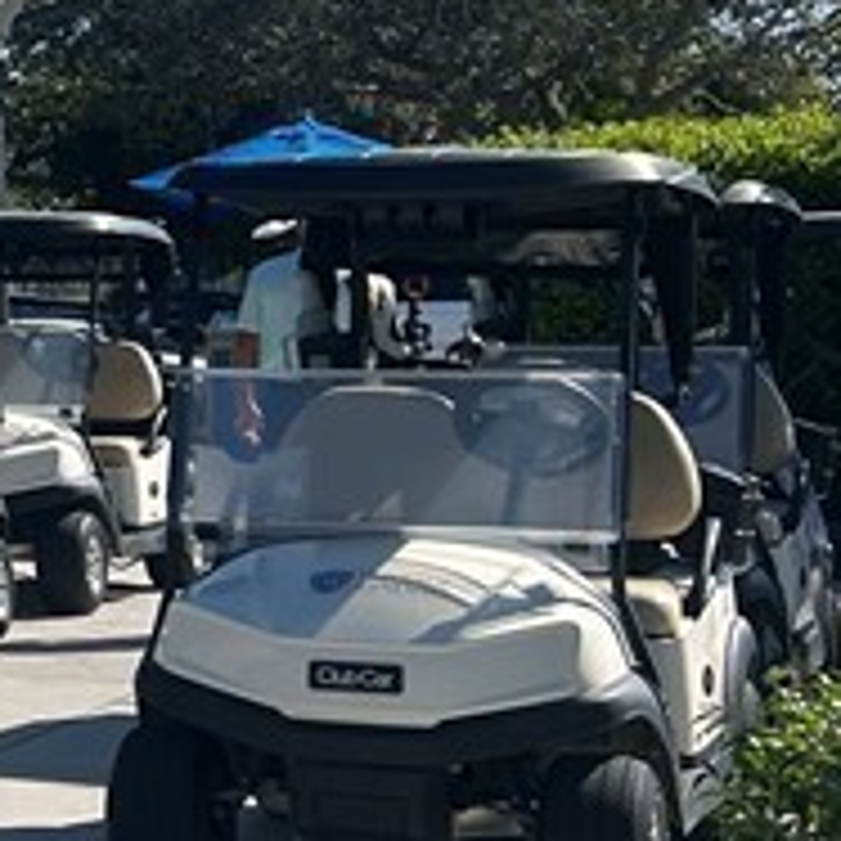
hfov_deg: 11.7
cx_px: -1066
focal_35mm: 126
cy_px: 166
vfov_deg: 13.8
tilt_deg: +2.8
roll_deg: +1.7
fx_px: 3463
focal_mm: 5.7
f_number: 1.5
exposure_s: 1/4115
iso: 50
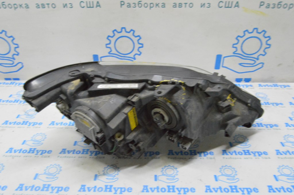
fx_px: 269
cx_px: 147
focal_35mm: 33
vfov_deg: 39.9
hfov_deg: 57.3
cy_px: 98
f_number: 20
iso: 6400
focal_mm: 22
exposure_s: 1/15
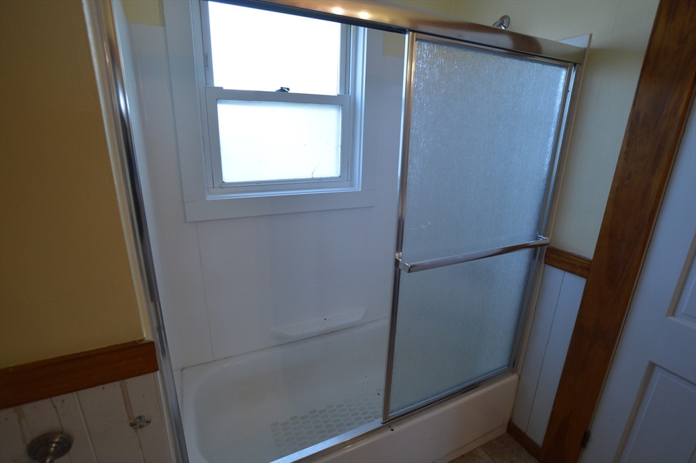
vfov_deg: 72.0
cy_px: 232
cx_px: 348
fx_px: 319
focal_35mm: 16
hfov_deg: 95.0
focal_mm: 11
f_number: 4.5
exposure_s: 1/80
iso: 400
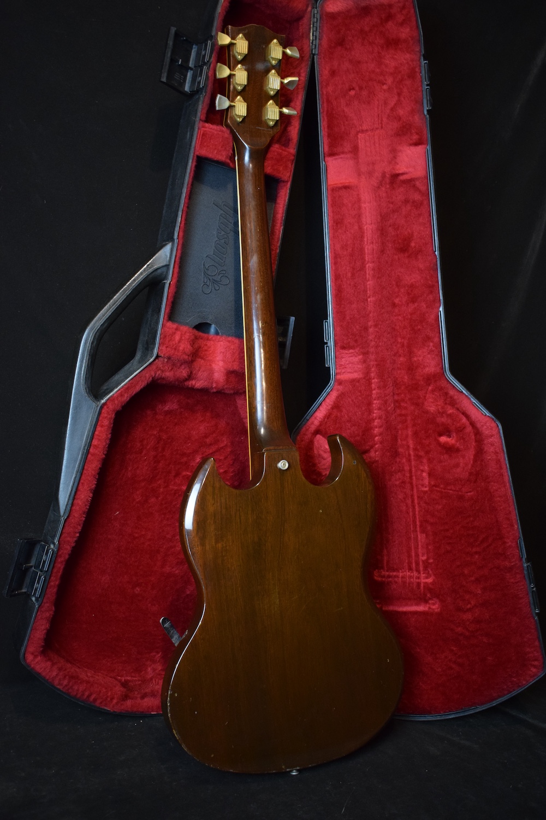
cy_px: 410
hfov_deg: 35.5
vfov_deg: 51.3
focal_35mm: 38
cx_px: 273
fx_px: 853
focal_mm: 25
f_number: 4
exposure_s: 1/30
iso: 1800
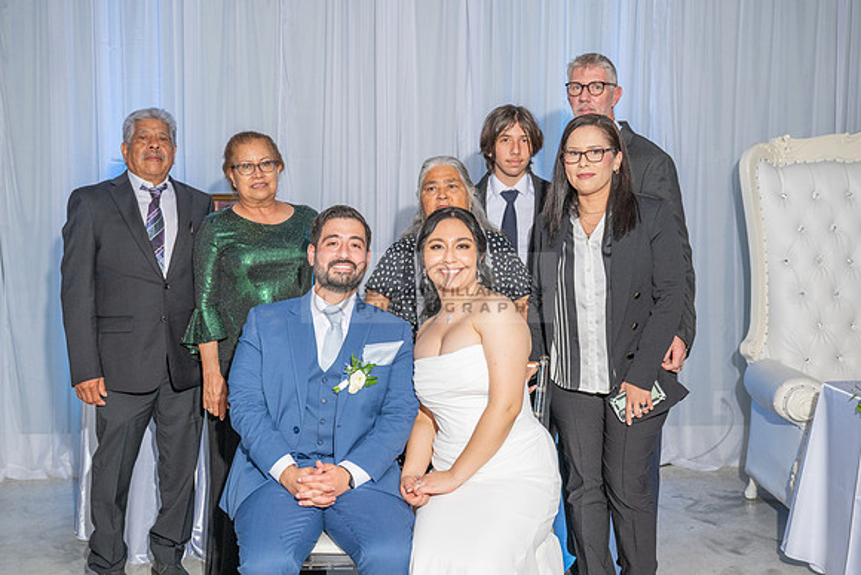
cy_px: 288
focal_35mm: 45
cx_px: 430
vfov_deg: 29.9
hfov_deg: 43.6
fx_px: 1076
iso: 800
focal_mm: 45
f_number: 5.6
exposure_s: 1/160
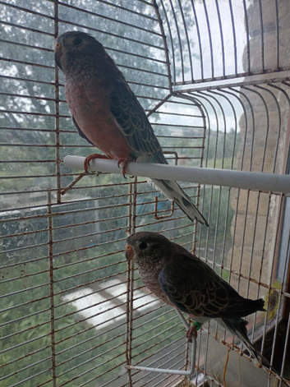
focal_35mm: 25
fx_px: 279
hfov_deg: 54.9
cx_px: 145
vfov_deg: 69.4
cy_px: 194
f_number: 1.8
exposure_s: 1/218
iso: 100
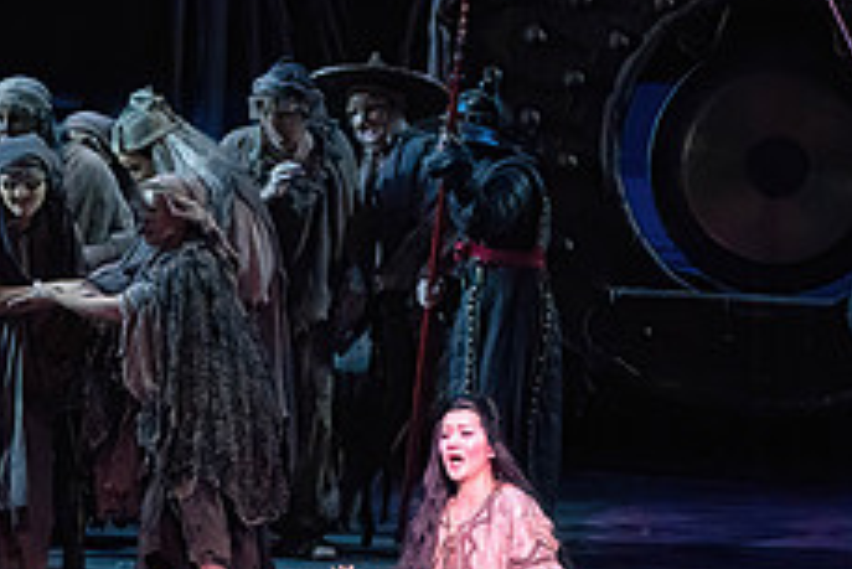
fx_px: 8572
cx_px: 272
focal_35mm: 362
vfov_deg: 3.8
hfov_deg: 5.7
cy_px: 154
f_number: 8
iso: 20000
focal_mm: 143
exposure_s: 1/320
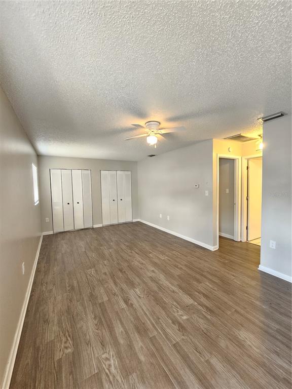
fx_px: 146
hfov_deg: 89.9
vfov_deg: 106.2
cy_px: 194
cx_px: 146
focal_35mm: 13
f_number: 2.2
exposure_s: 1/40
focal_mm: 2.2
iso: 400
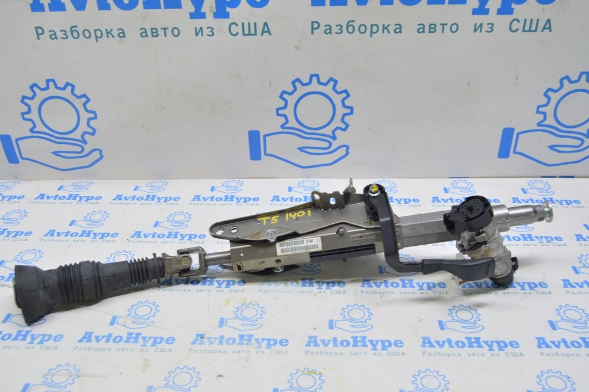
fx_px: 564
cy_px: 196
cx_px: 294
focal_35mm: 34
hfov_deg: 55.1
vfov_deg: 38.3
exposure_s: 1/20
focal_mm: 23
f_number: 5.6
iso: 400
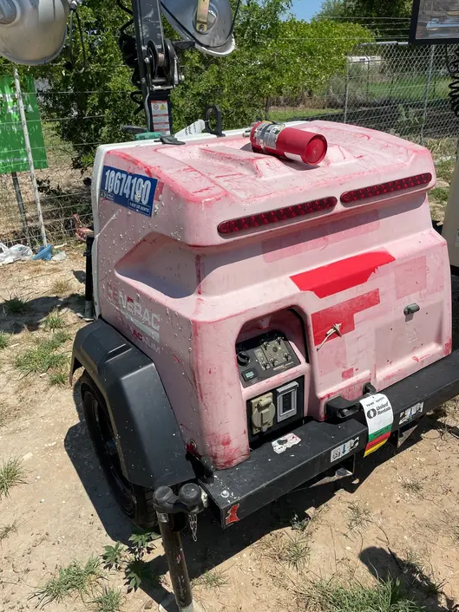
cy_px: 307
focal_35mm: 27
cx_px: 227
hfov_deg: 51.3
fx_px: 478
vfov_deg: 65.3
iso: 50
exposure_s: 1/8403
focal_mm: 4.2
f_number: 1.6
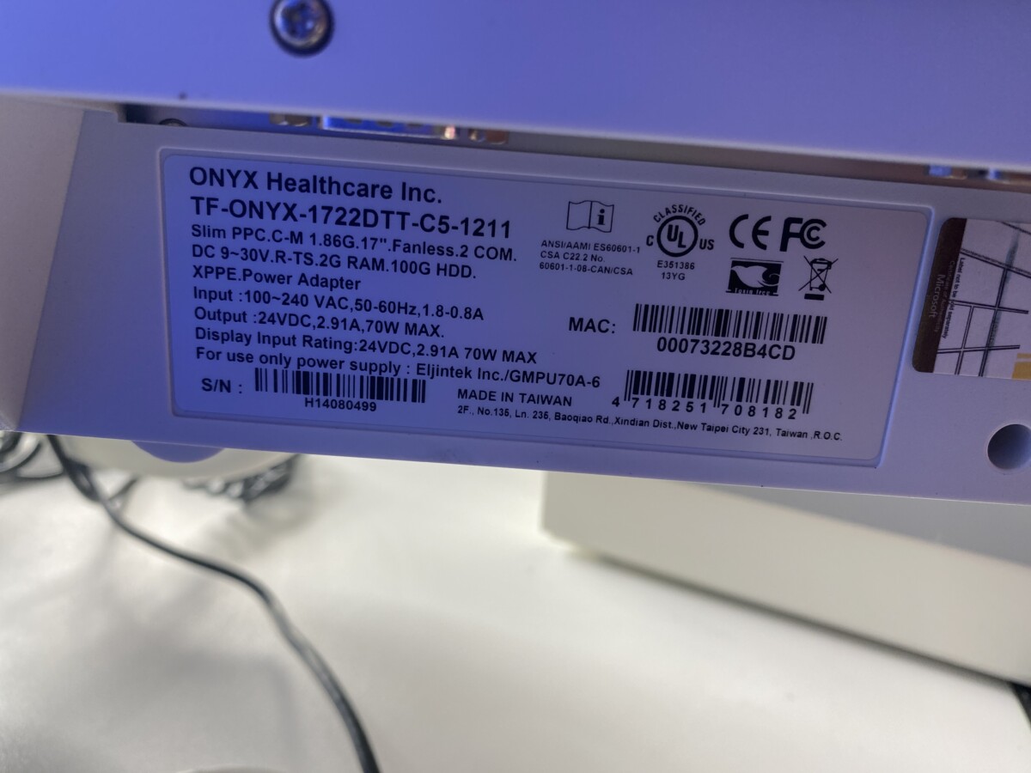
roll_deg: -3.8
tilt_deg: -12.7
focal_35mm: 25
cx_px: 516
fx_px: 745
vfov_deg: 54.9
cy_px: 386
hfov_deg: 69.4
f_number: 1.8
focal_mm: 4.25
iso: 80
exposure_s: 1/121
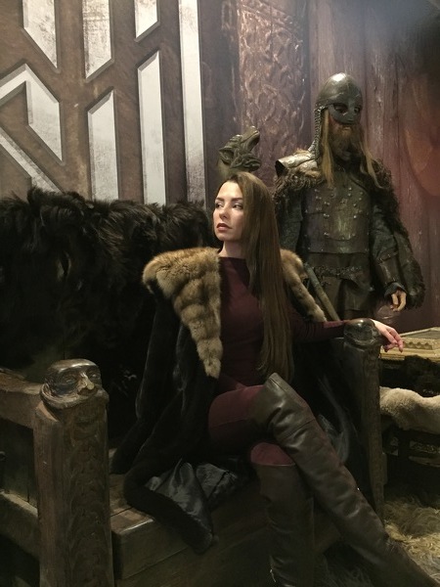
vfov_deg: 61.7
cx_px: 220
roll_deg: +1.9
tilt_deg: +0.3
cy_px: 294
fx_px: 491
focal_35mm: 29
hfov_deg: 48.2
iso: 640
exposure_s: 1/15
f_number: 2.2
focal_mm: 4.15
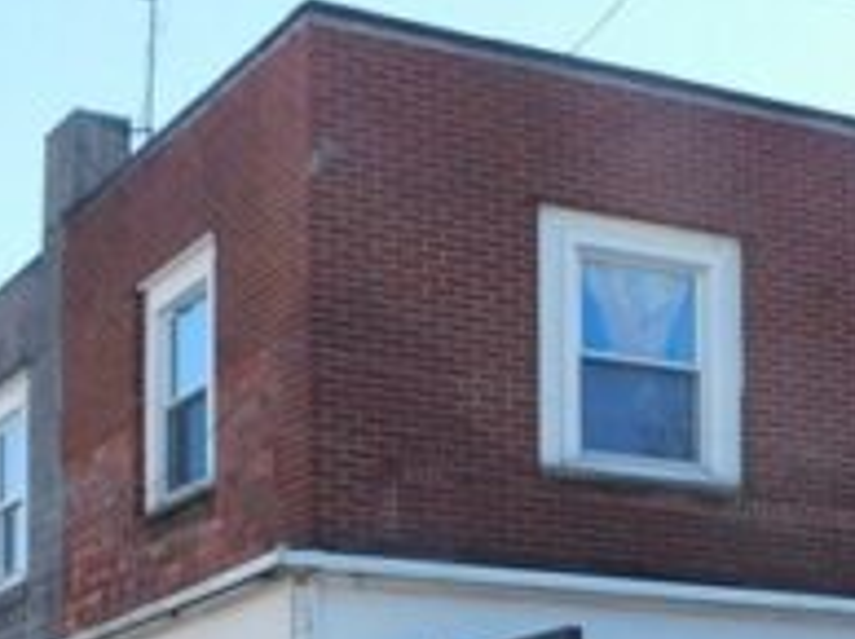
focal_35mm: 99
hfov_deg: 19.7
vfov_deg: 13.8
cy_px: 1027
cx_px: 665
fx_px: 2442
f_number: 3
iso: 125
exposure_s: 1/640
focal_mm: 4.1
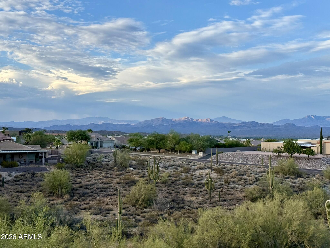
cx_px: 165
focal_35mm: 48
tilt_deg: +0.7
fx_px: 458
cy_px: 124
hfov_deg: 39.7
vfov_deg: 30.3
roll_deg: -0.3
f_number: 1.78
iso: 80
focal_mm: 6.76
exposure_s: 1/2208
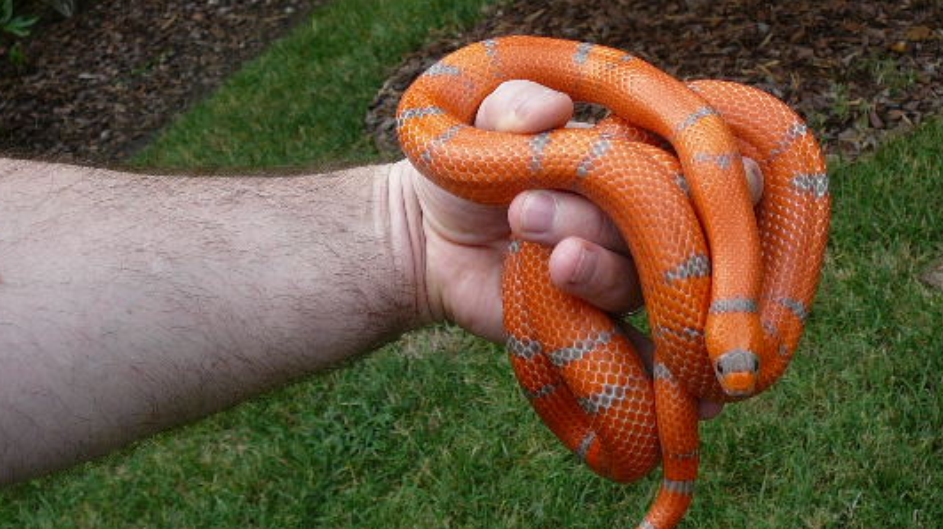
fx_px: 1150
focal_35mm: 46
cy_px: 256
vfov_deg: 25.9
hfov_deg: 44.5
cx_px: 543
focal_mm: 5.2
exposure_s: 1/320
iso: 80
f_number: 2.8
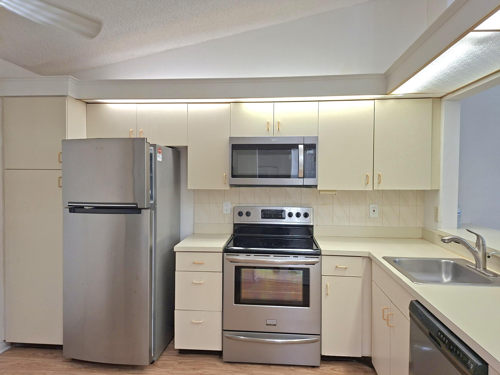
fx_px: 332
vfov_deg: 58.9
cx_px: 250
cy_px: 188
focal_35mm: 23
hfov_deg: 73.9
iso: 80
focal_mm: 5.54
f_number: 1.8
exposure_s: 1/120
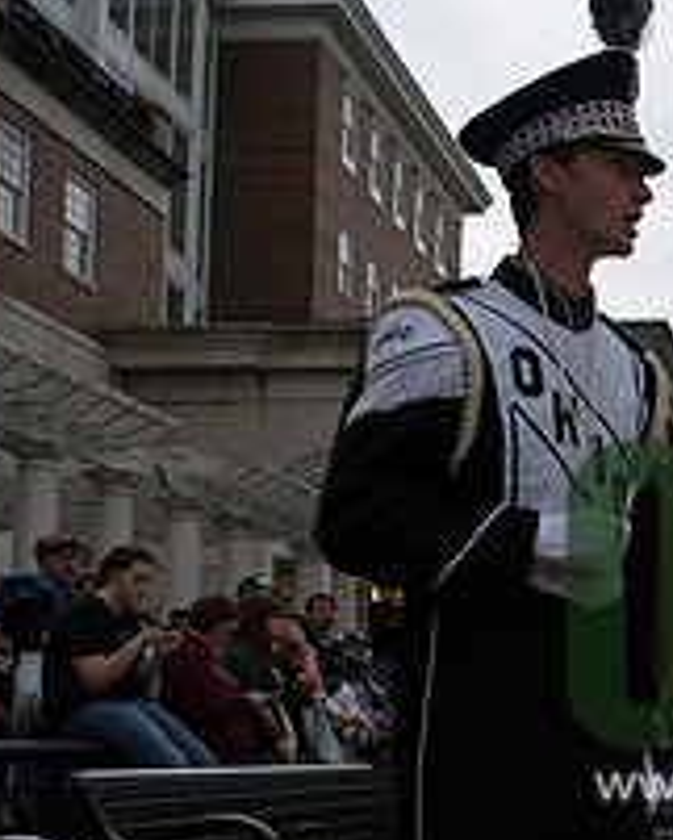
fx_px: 1617
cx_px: 882
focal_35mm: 65
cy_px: 637
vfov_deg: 28.7
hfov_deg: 21.2
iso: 1600
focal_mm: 24
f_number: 3.5
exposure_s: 1/2000
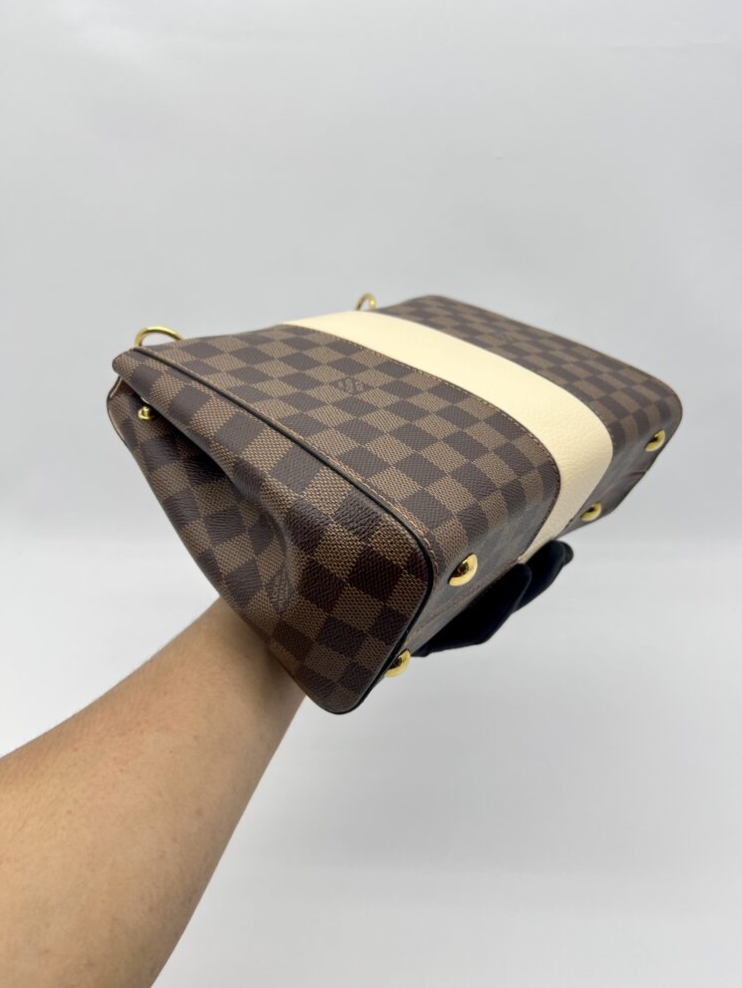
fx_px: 771
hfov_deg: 51.4
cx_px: 382
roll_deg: -0.2
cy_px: 477
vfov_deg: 65.3
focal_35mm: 27
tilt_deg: -28.0
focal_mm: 5.7
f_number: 1.5
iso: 32
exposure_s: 1/112
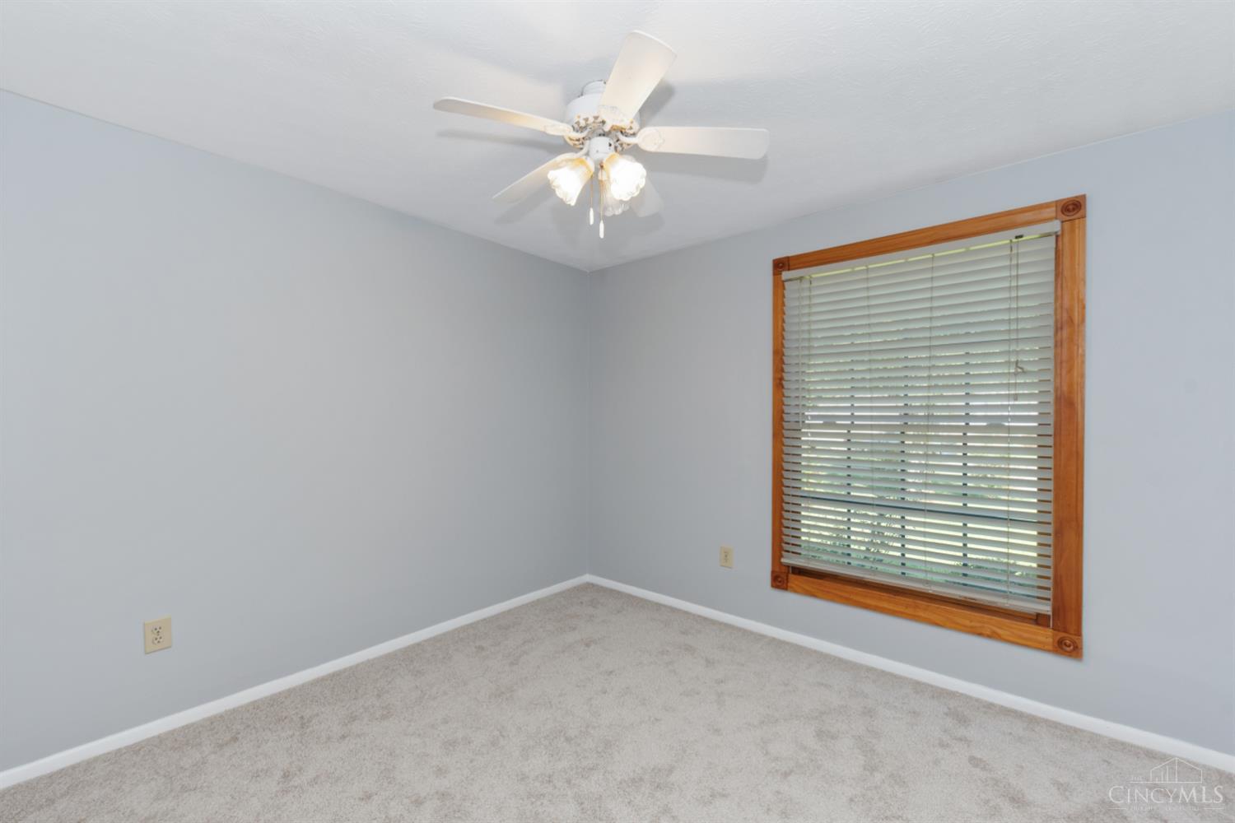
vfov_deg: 77.3
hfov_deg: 100.4
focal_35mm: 15
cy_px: 412
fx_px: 515
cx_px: 618
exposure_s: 1/25
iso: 400
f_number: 5.6
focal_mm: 15
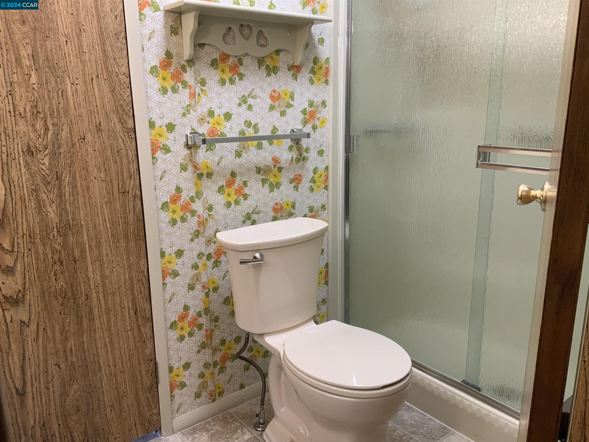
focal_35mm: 29
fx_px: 493
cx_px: 294
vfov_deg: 48.2
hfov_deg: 61.7
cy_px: 221
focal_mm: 3
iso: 125
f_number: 1.8
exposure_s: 1/60
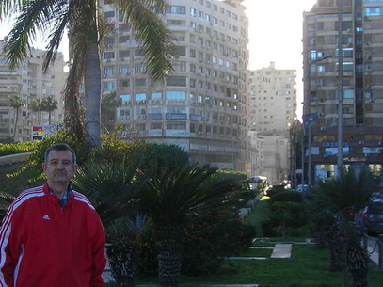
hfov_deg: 26.3
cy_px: 166
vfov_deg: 19.9
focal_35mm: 74
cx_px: 145
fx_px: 819
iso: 50
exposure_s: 1/276
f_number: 3.2
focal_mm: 6.3
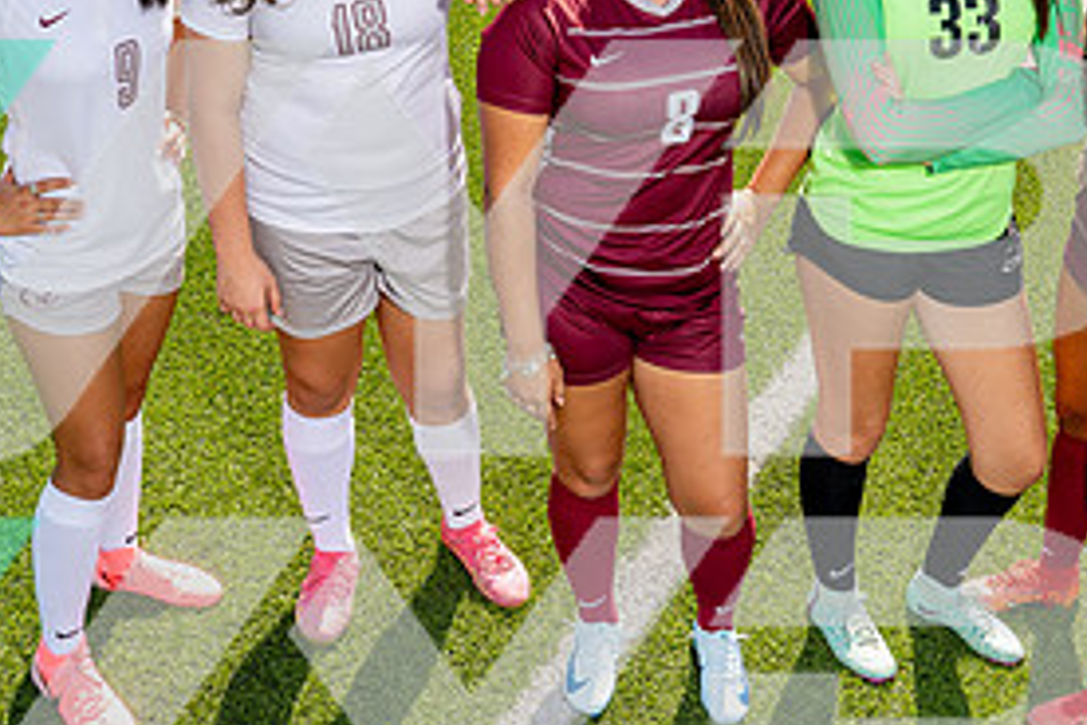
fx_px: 1842
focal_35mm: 61
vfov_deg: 22.2
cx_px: 646
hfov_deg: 32.8
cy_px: 250
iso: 320
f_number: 11
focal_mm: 29
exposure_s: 1/250
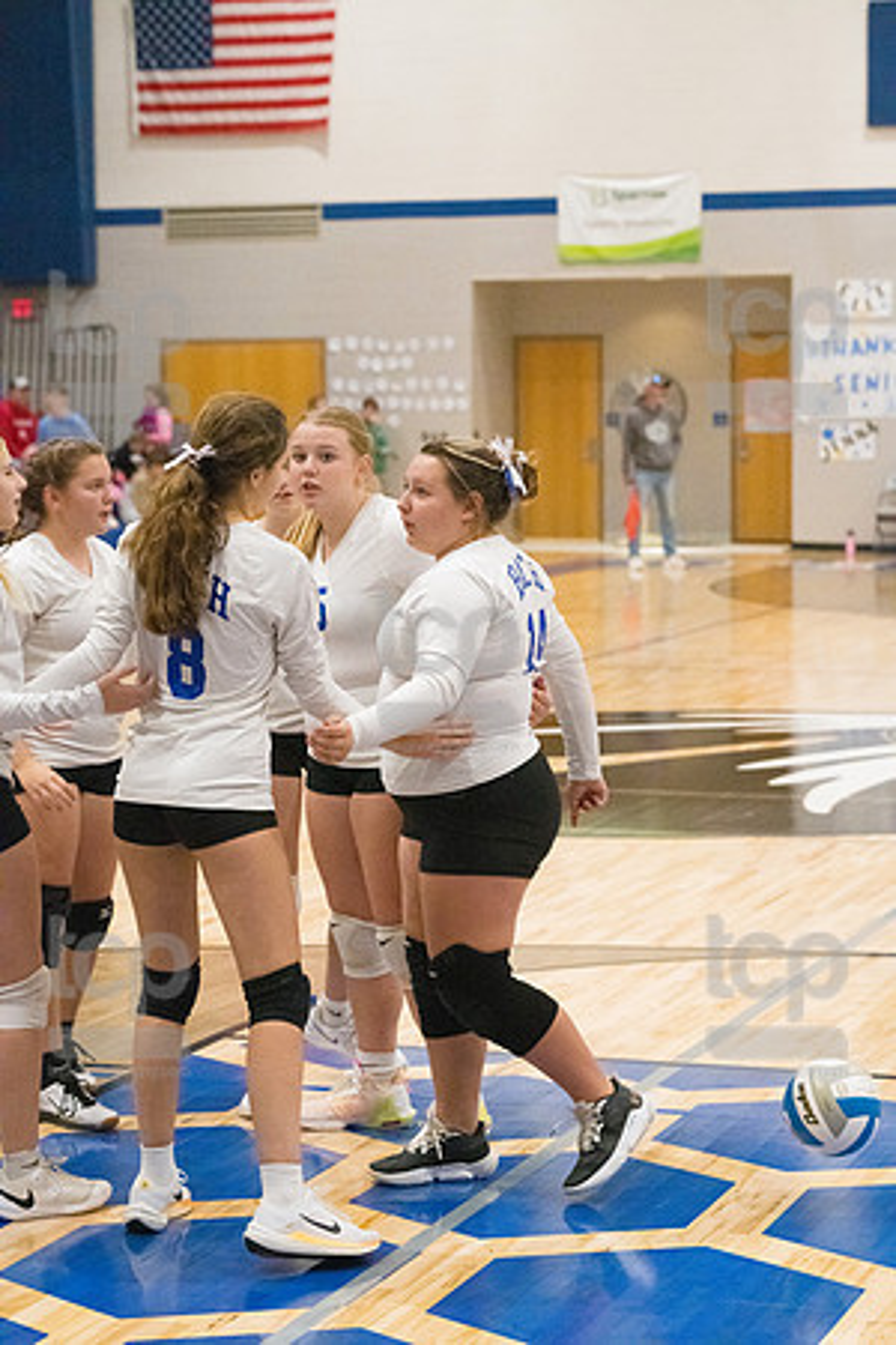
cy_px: 672
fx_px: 3434
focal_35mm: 92
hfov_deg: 14.9
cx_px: 448
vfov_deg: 22.1
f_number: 4.5
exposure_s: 1/1600
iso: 10000
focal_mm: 92
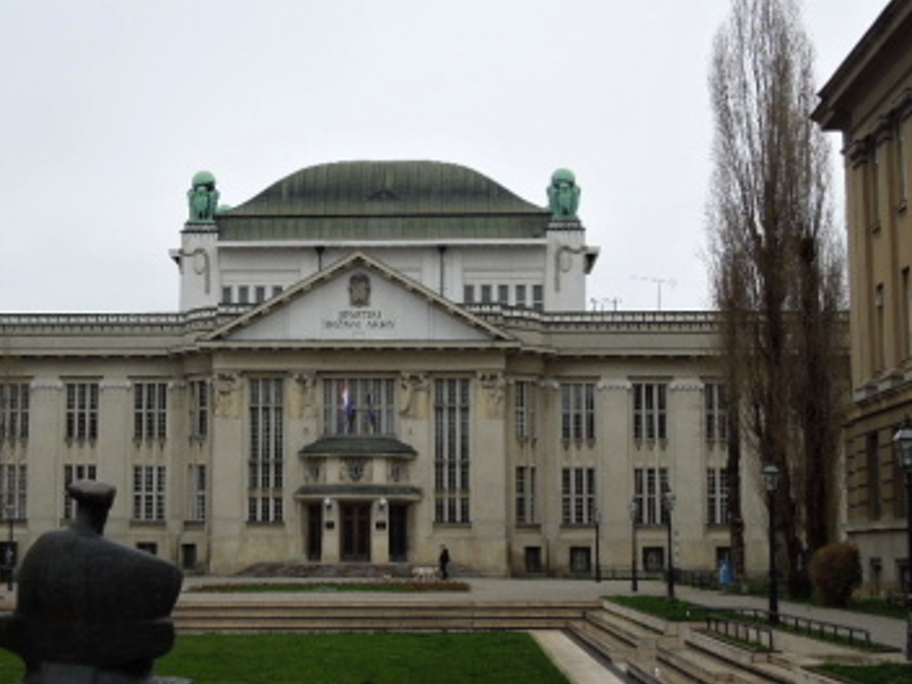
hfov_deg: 31.5
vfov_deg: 24.0
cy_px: 315
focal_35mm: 61
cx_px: 324
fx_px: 1607
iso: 100
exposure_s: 1/640
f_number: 3.9
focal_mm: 7.8
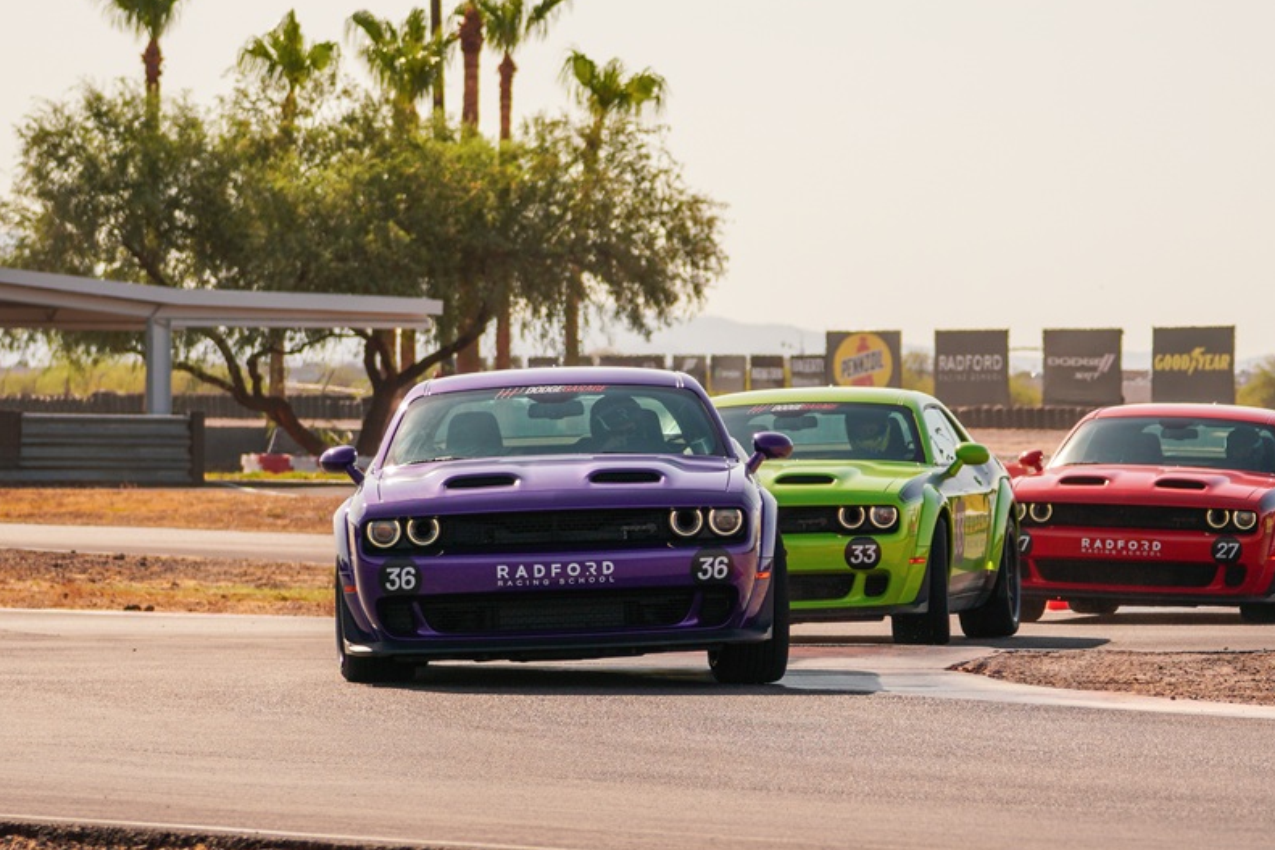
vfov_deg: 5.2
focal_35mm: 264
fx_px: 9347
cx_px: 732
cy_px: 447
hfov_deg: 7.8
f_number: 5.6
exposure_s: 1/800
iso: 100
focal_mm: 116
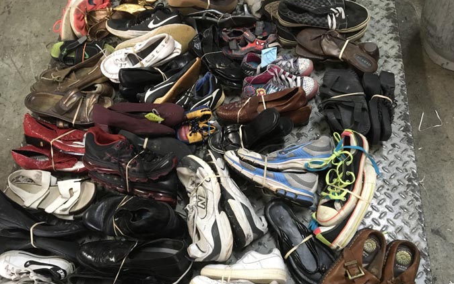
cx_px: 228
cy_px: 166
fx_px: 383
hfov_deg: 61.2
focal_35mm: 31
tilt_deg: -63.0
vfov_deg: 40.5
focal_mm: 4.15
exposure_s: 1/20
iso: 200
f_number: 2.2
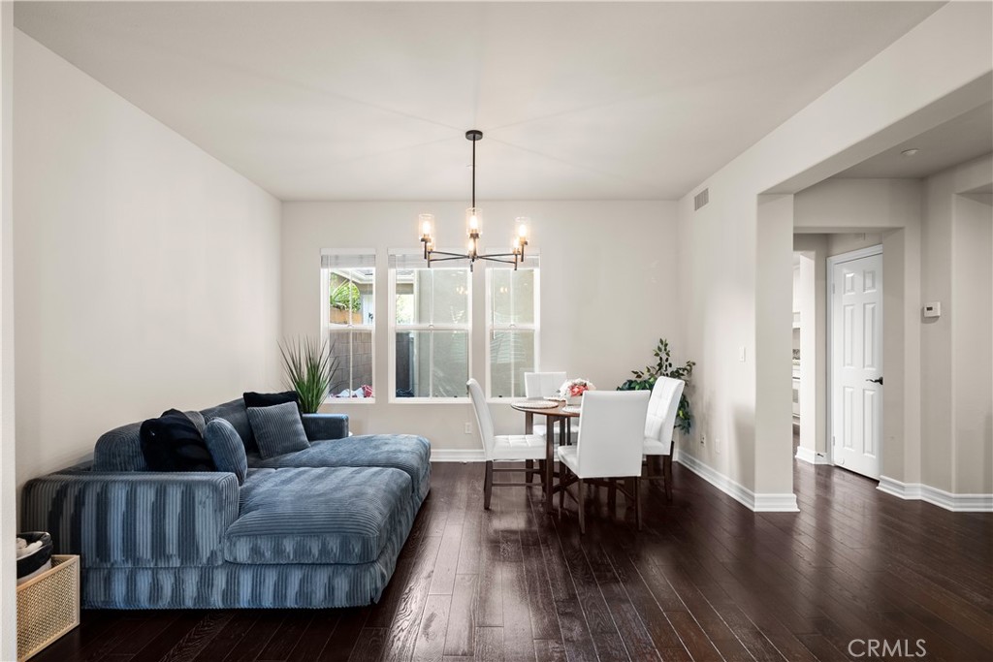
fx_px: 441
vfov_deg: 73.8
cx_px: 496
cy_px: 331
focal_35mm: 16
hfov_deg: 96.7
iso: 320
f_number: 8
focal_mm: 16
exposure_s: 1/3
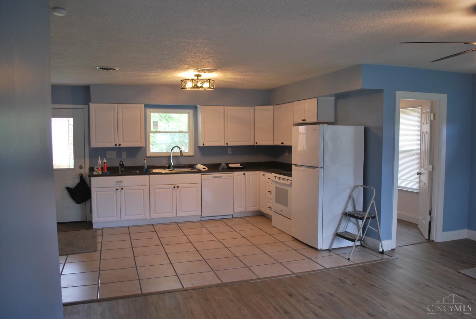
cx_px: 238
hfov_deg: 67.3
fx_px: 357
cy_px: 160
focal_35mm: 27
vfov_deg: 48.0
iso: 200
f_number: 3.5
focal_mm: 18
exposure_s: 1/30
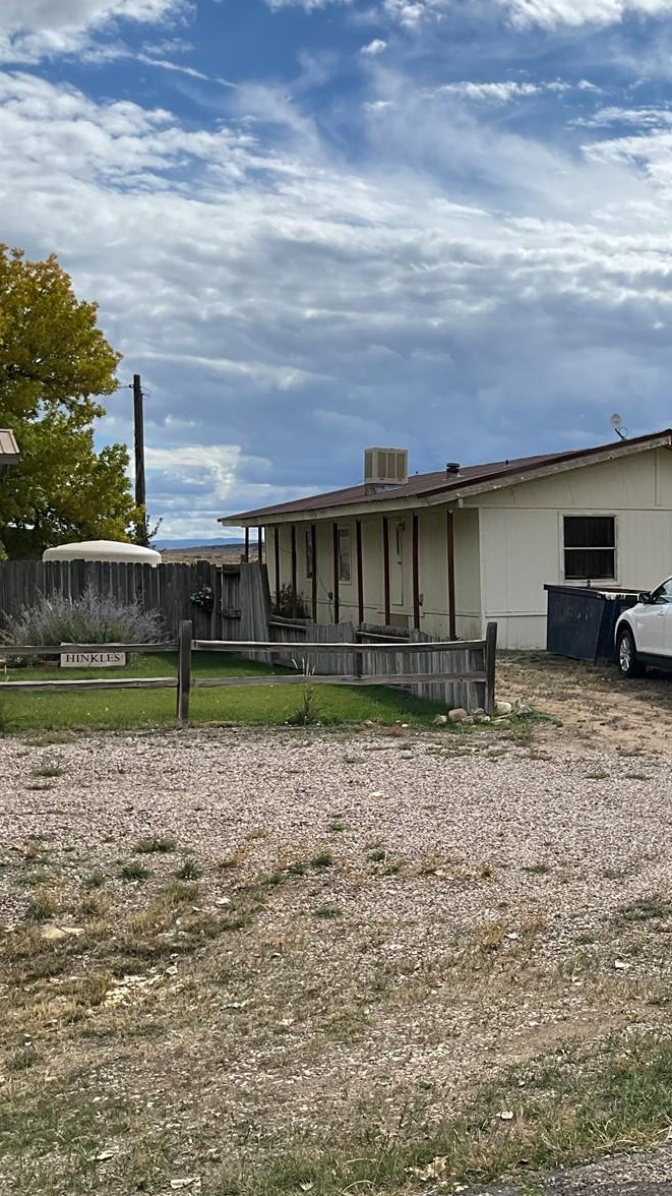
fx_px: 1363
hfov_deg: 25.6
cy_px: 597
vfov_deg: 47.4
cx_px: 741
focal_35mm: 43
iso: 25
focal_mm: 3
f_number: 1.8
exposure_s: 1/3125
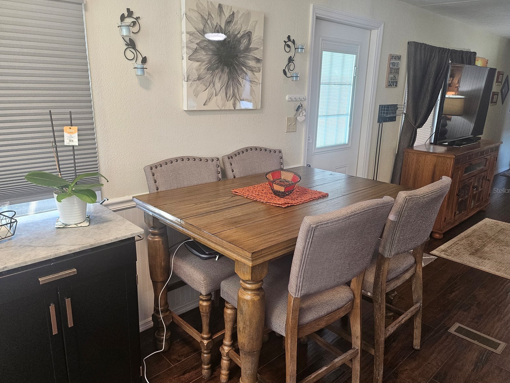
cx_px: 259
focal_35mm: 25
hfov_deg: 69.4
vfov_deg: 54.9
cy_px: 190
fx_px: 368
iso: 320
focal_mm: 5
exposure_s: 1/120
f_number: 1.8
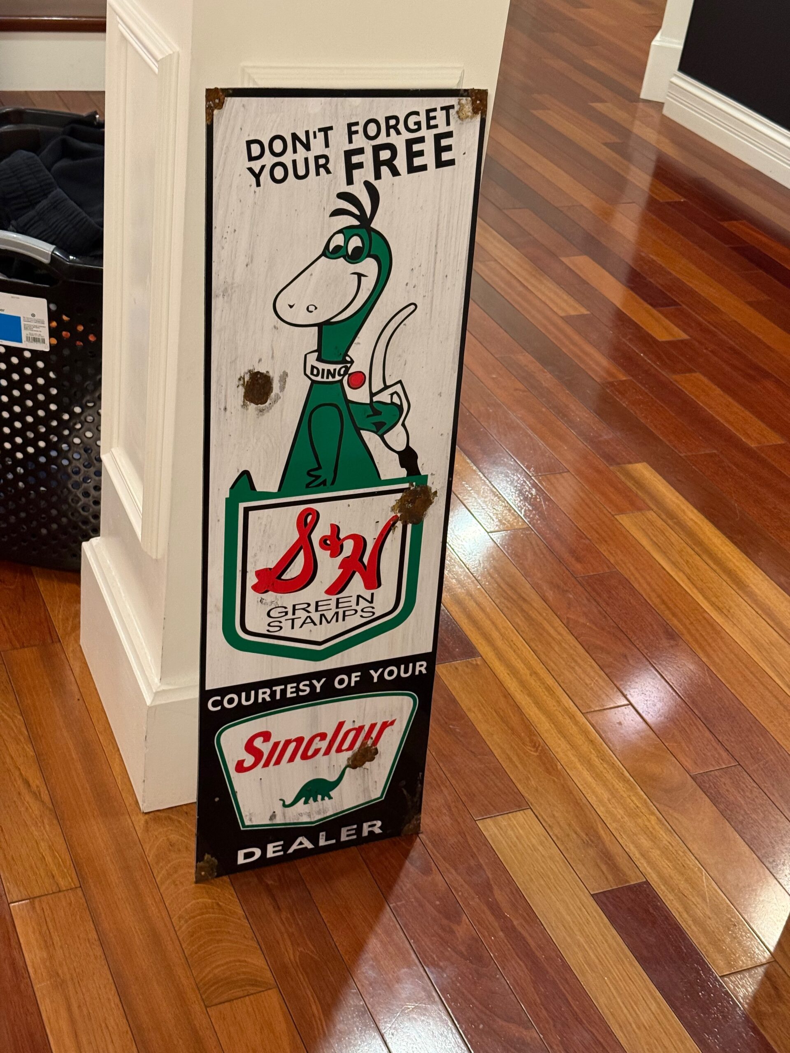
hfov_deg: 30.3
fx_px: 1461
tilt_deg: -31.4
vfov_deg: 39.7
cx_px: 395
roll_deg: -8.9
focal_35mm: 48
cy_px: 526
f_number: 1.78
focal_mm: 6.76
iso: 200
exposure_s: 1/40
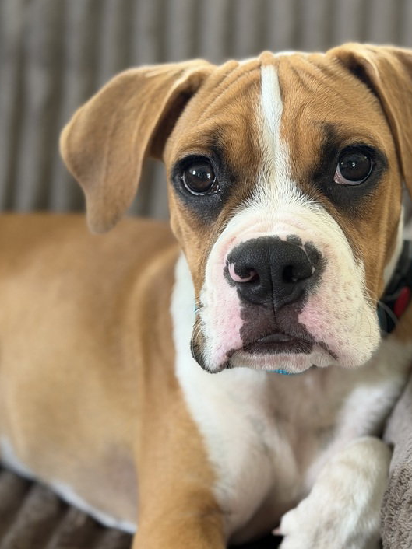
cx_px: 272
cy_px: 285
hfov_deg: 21.5
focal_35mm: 68
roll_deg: -0.9
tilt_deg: -14.0
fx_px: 1080
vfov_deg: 28.6
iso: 250
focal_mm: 6.76
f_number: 1.78
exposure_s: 1/60
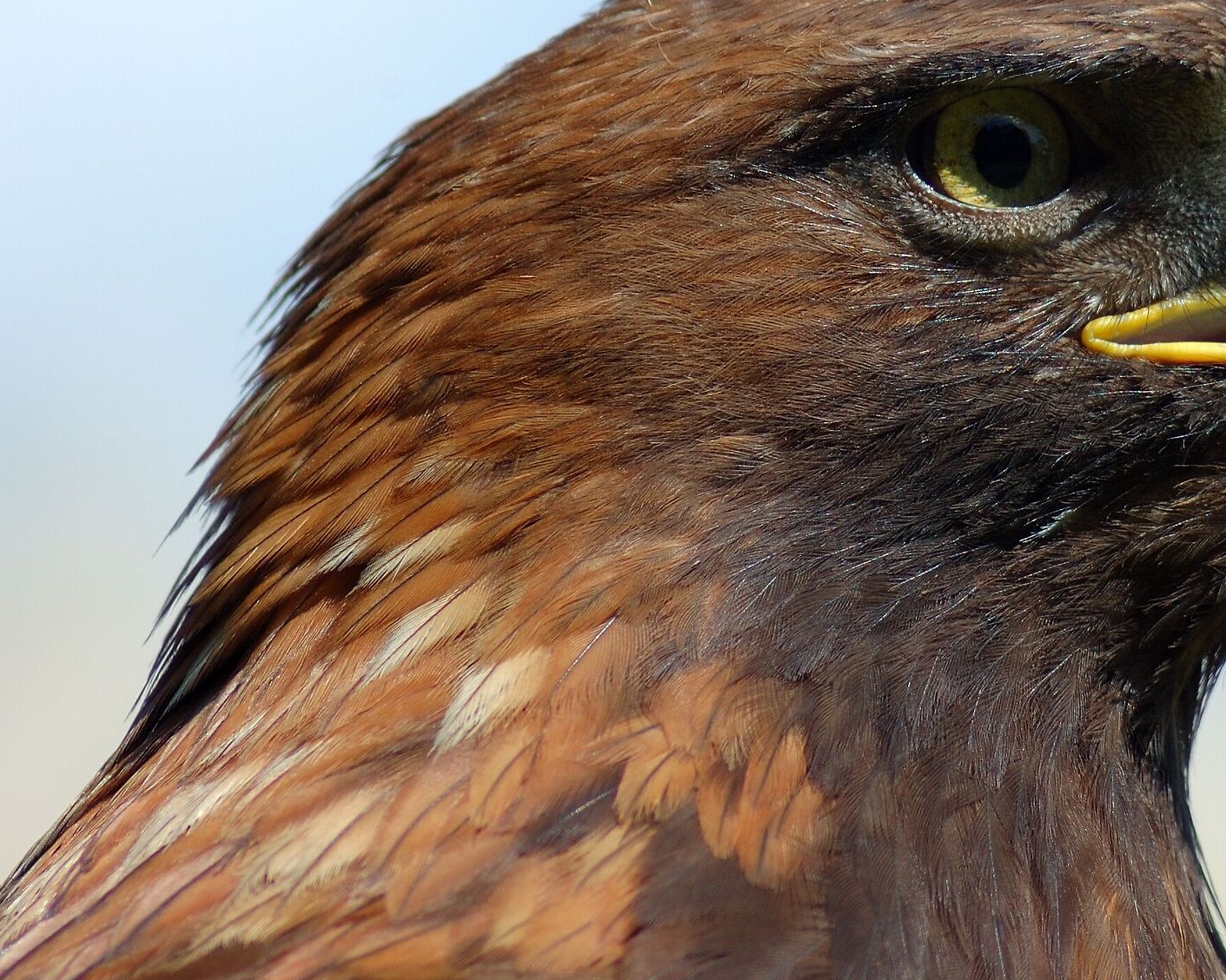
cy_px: 383
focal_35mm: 718
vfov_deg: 2.2
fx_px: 26045
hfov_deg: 2.7
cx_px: 951
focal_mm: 300
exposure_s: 1/400
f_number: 8
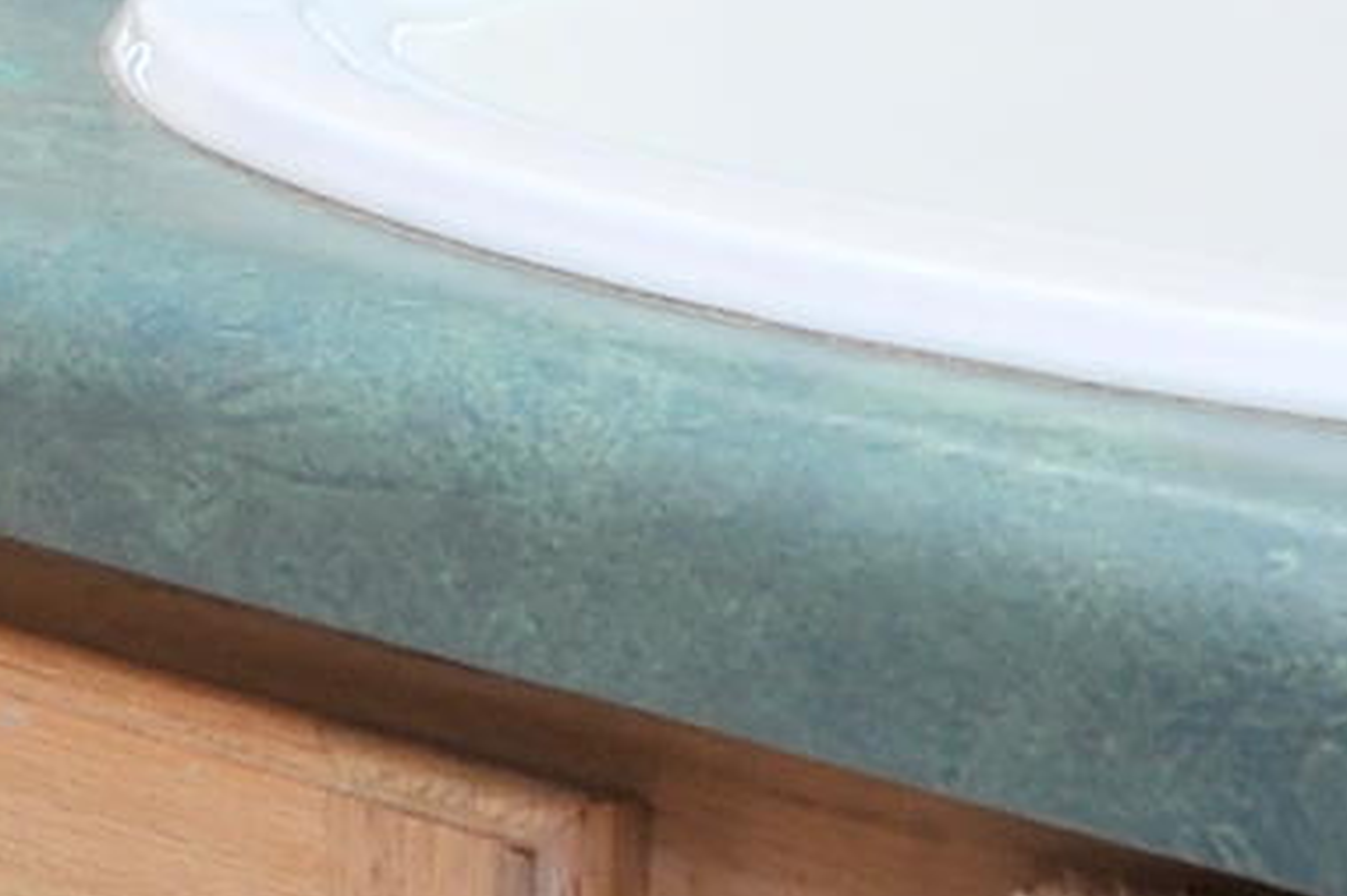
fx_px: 5311
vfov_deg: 9.1
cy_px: -811
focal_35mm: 142
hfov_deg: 12.9
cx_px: -1191
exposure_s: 1/30
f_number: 11
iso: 640
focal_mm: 18
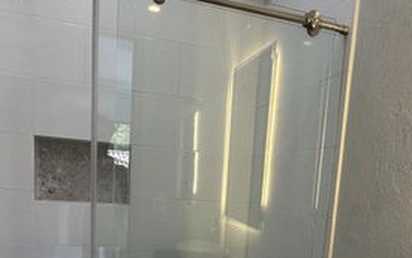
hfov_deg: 53.7
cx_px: 240
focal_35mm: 36
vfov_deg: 32.9
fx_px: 404
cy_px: 248
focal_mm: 2.22
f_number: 2.2
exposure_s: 1/120
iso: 100
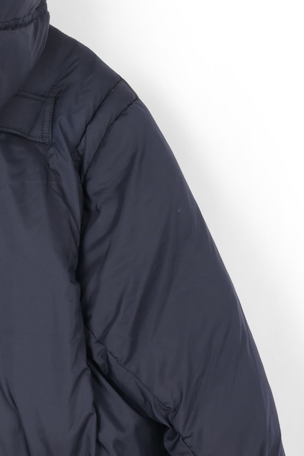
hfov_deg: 7.2
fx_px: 2382
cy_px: 600
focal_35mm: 188
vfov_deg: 10.7
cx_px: -121
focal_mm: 39
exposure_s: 1/200
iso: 100
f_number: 11
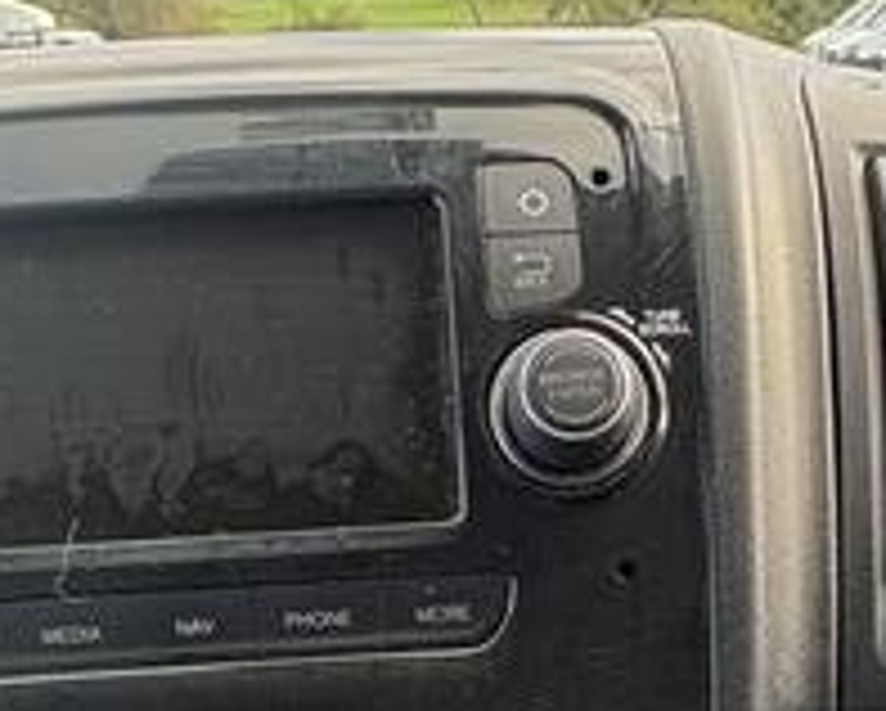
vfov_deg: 21.8
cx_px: 481
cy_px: 968
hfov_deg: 30.4
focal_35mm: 62
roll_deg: -0.2
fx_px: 1627
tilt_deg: -30.1
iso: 160
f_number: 2.2
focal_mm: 2.22
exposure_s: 1/99
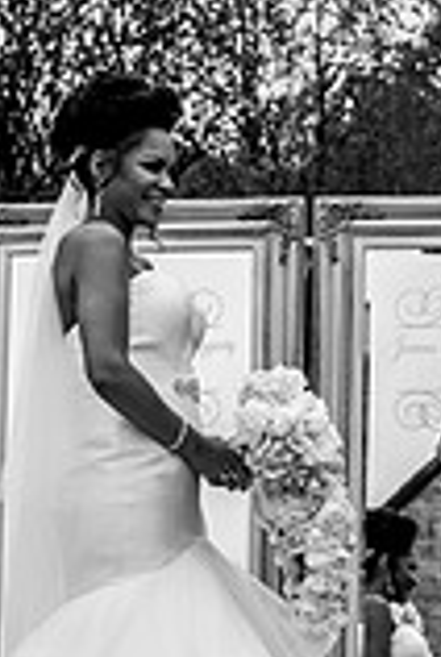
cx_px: 420
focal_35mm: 199
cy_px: 341
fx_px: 3640
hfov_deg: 6.9
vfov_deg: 10.3
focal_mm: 70
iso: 500
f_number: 5.6
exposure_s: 1/1250
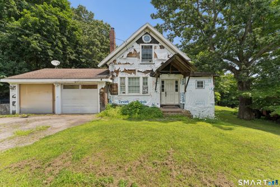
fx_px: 109
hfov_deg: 104.3
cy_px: 94
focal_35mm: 14
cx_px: 140
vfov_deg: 81.2
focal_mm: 14
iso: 400
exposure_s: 1/250
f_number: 13
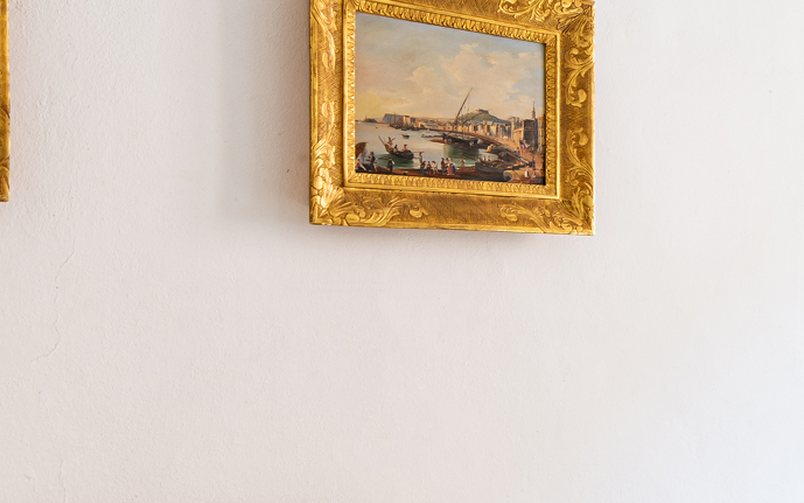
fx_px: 1162
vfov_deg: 24.4
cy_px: 197
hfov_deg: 33.8
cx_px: 858
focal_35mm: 53
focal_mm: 14
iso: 100
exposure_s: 1.3
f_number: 9
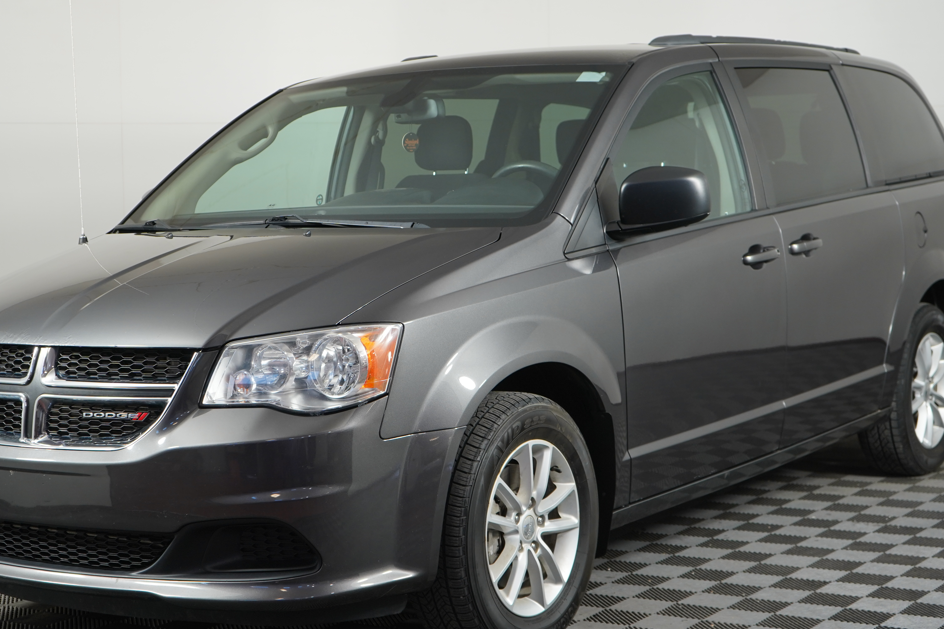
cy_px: 291
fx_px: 1704
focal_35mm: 65
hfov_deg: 30.9
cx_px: 413
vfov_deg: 20.9
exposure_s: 1/160
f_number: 4.5
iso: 500
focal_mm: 49
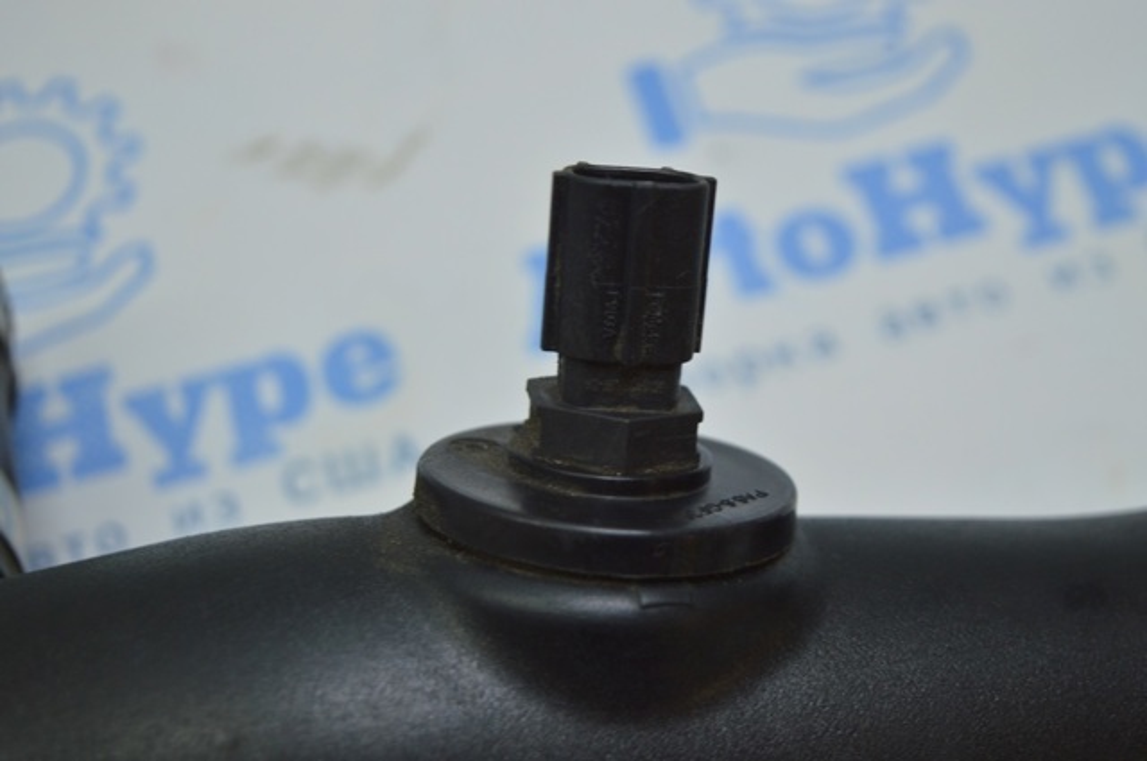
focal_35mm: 63
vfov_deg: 21.5
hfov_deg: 31.9
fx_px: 2005
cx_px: 574
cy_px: 380
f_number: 5
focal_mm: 42
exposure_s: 1/60
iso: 400
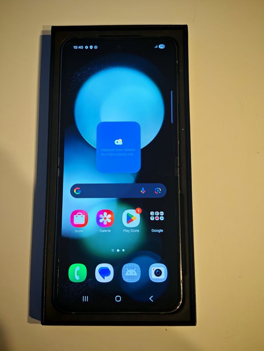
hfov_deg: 31.5
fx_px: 468
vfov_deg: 41.2
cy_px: 176
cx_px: 132
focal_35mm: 46
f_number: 1.6
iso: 160
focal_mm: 5.4
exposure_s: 1/50
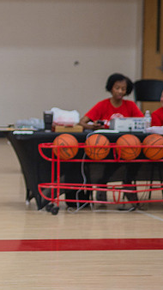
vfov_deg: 6.3
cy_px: 130
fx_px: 2621
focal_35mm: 341
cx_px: -43
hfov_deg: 3.6
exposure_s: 1/250
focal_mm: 190
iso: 1000
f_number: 5.3
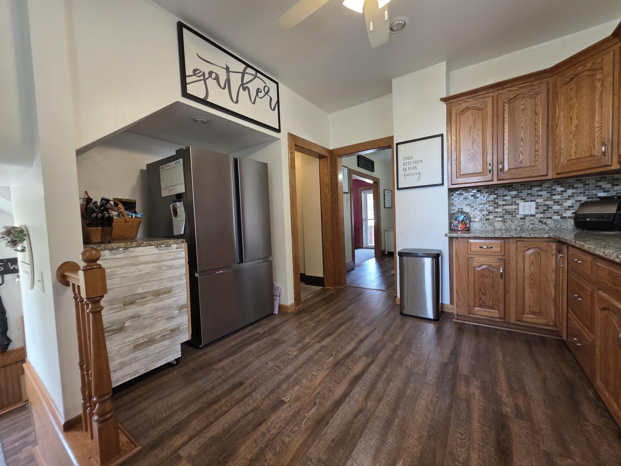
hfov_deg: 106.2
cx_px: 310
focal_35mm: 13
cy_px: 233
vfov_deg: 89.9
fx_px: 233
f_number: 1.9
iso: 160
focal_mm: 2.2
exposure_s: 1/60
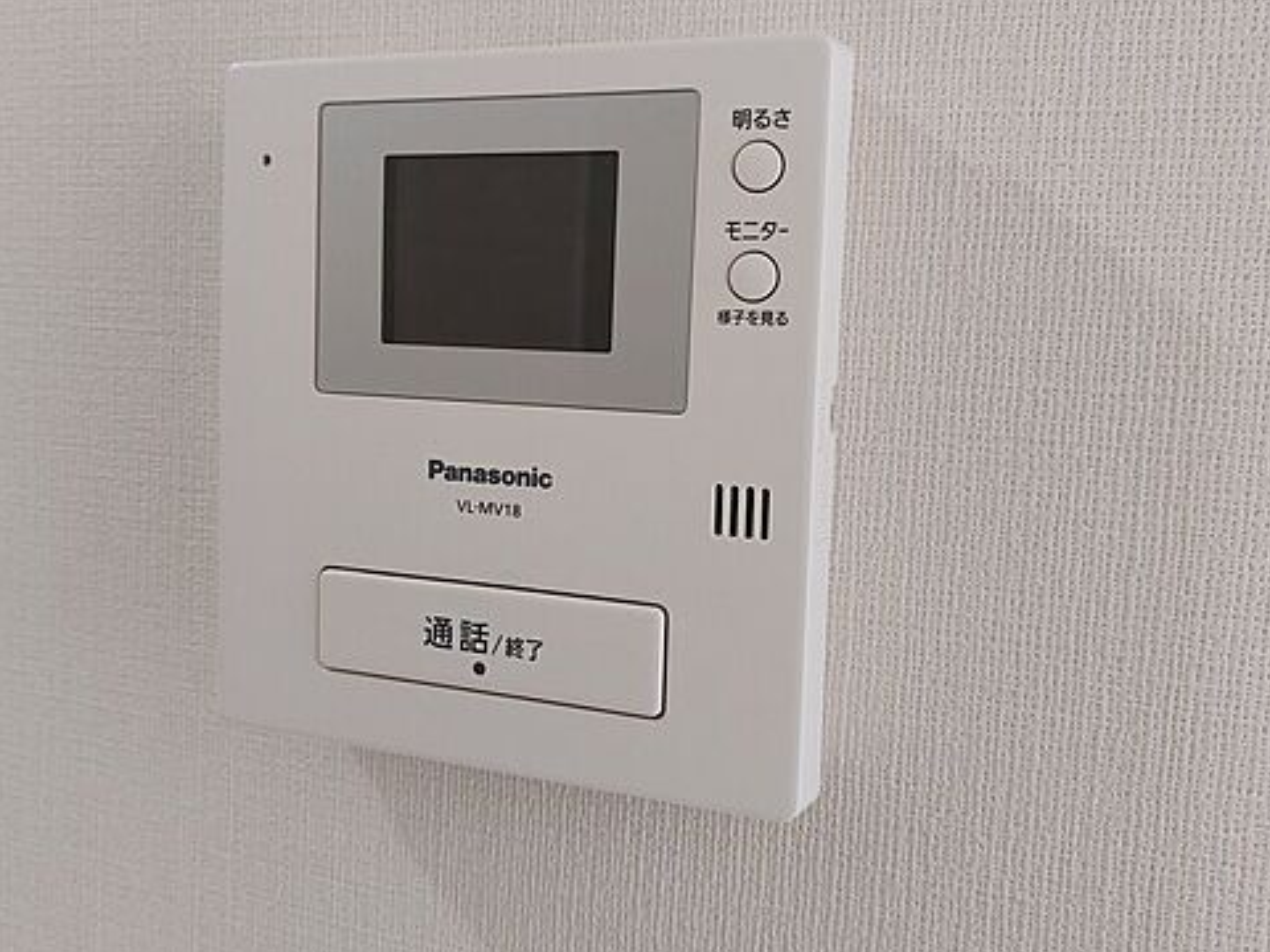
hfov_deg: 56.6
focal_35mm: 32
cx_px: 542
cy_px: 418
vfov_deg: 44.1
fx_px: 1174
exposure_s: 1/120
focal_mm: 5.23
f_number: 1.8
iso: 250
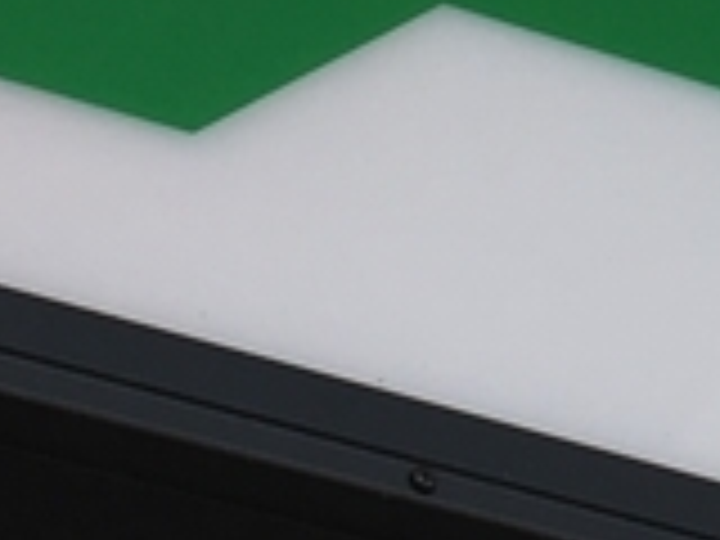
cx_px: 657
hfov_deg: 9.1
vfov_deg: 6.7
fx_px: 4514
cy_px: -504
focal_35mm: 217
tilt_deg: +50.7
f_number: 2.2
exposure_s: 1/180
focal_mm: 4.15
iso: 25
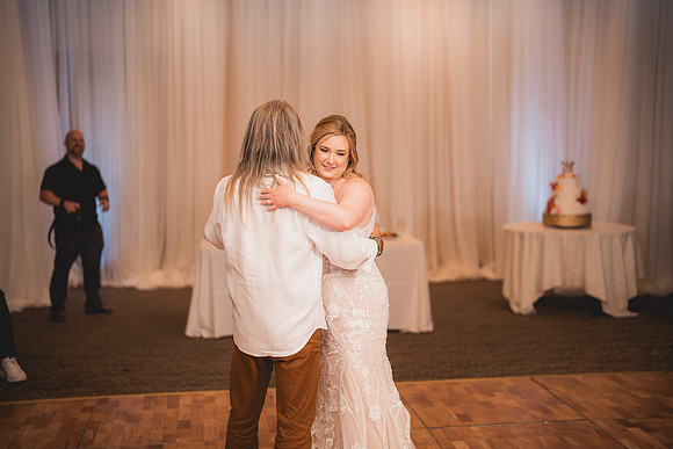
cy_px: 224
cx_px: 336
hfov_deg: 39.6
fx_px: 935
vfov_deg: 27.0
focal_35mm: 50
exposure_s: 1/250
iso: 125
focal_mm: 50
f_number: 1.2
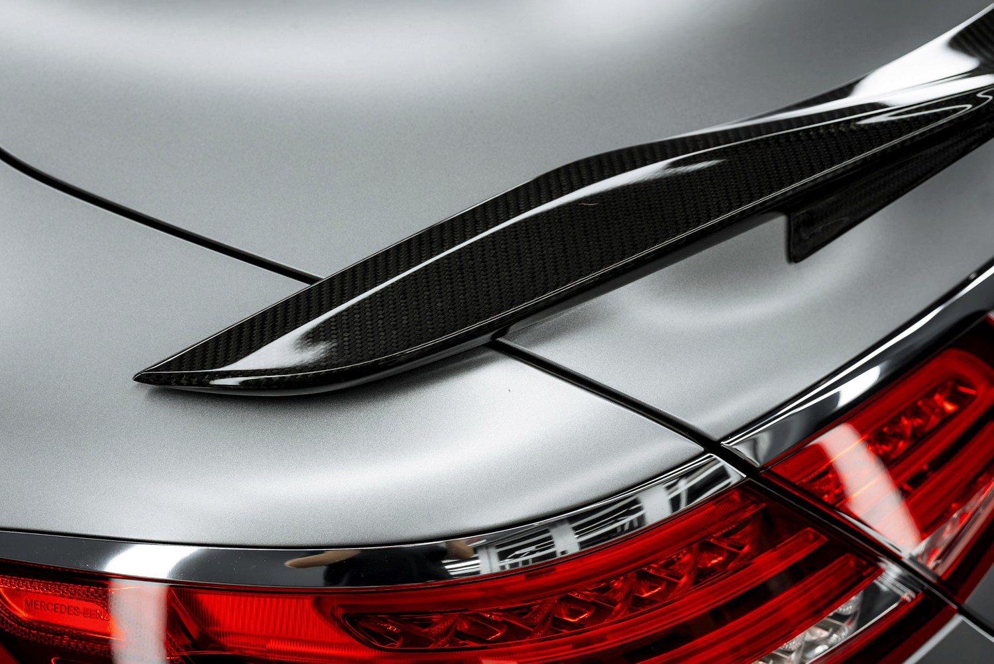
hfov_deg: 39.6
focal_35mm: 50
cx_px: 497
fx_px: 1381
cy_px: 332
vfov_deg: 27.0
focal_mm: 50
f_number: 3.5
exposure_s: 1/800
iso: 1600
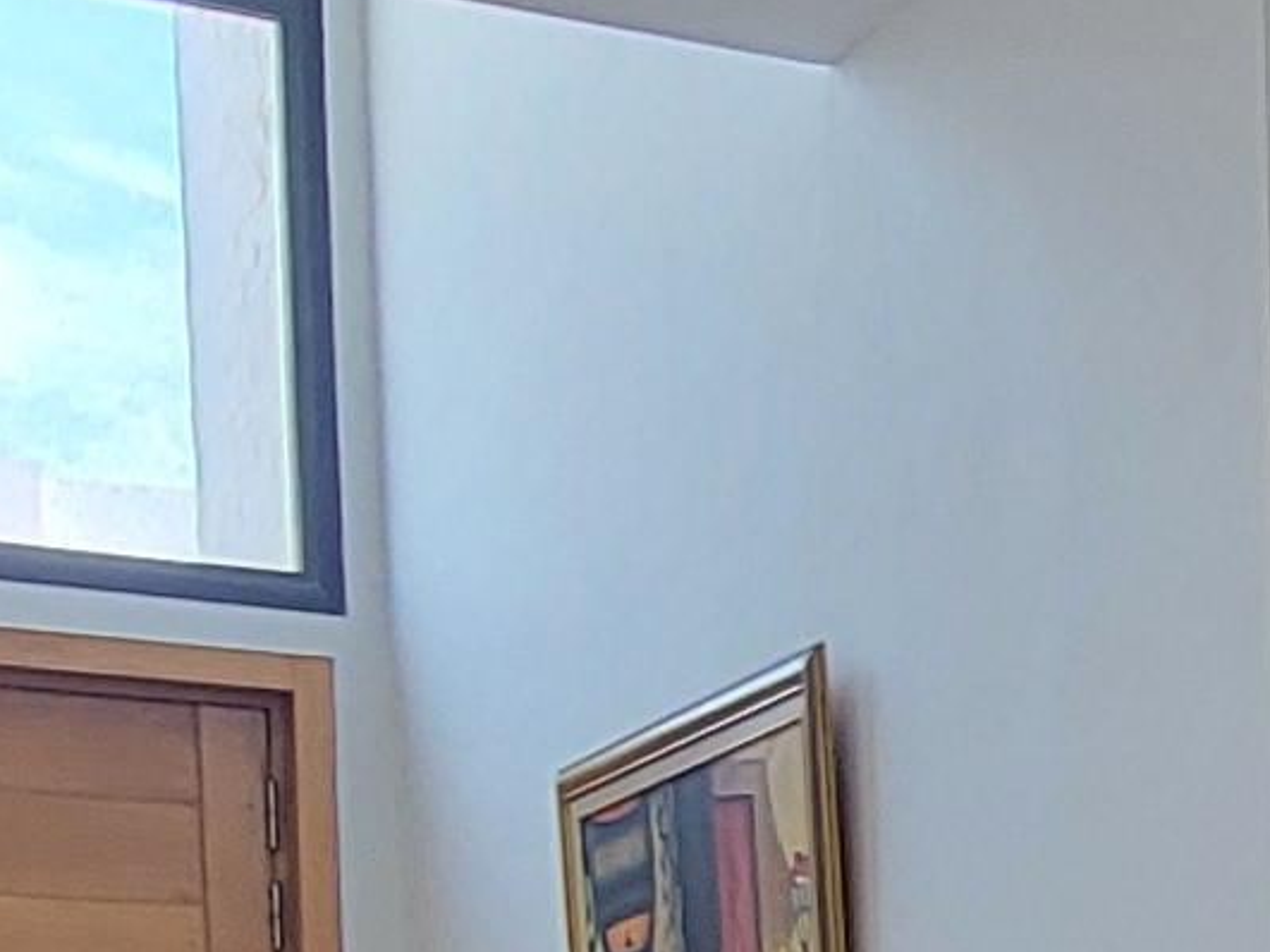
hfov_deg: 16.9
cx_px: 2231
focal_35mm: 98
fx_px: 3595
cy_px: 1598
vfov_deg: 13.8
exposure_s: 1/60
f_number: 2.2
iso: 50
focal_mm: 2.2
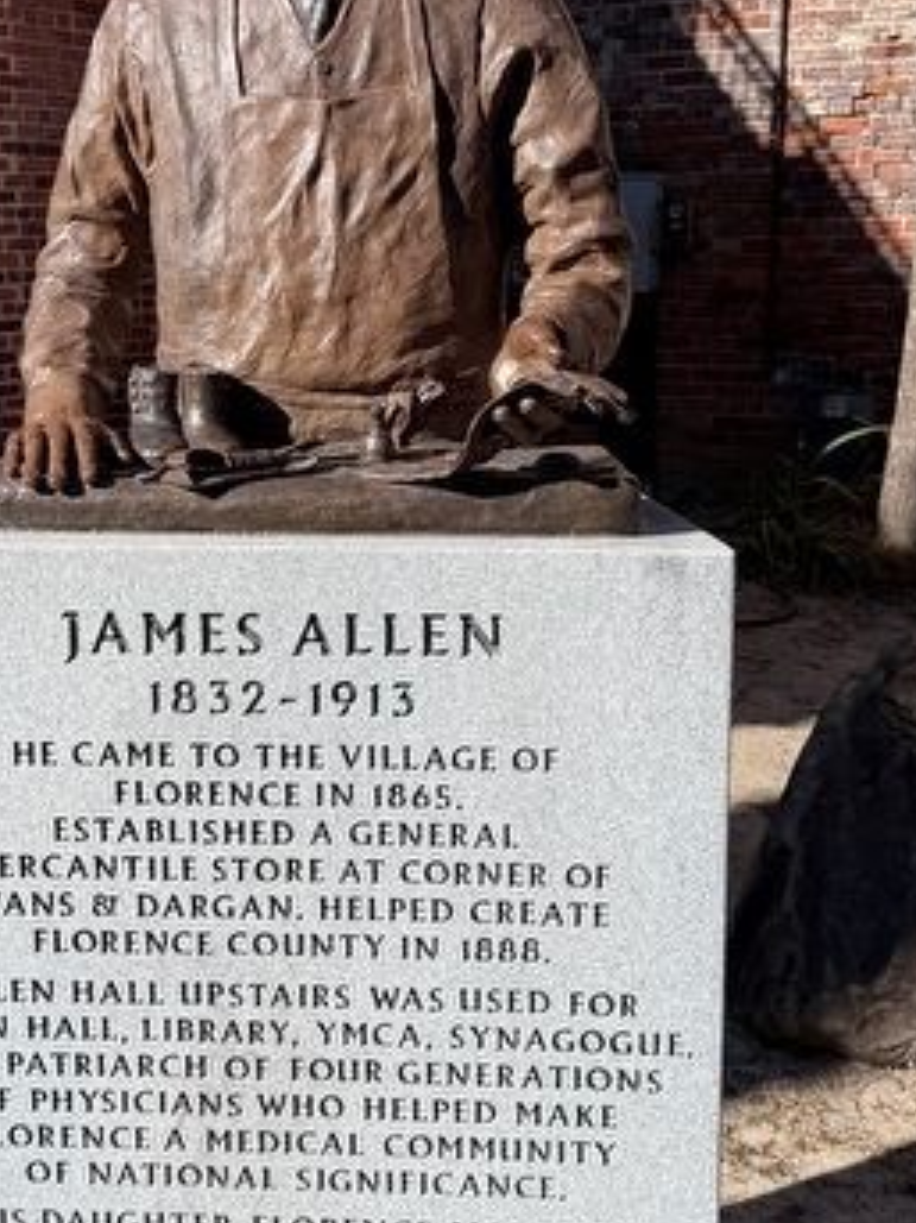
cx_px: 356
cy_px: 613
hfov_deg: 26.0
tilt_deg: -11.4
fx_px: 1977
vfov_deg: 34.4
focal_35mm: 56
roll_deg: -0.3
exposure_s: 1/4673
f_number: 1.78
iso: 80
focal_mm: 6.76
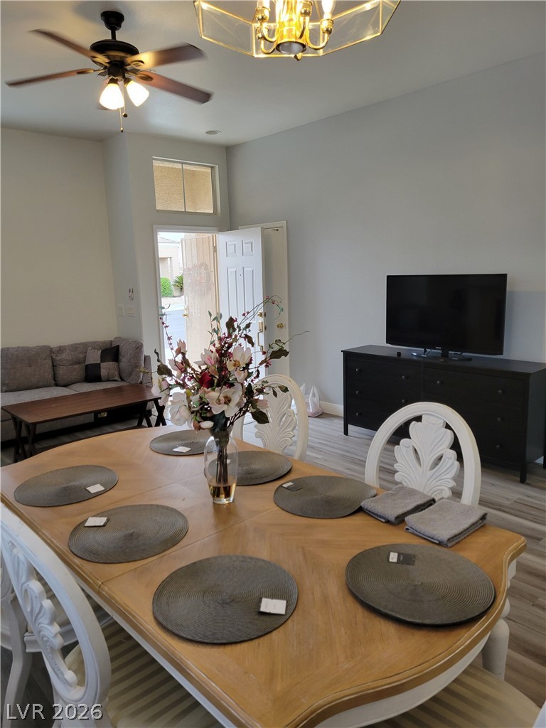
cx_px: 273
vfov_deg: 67.3
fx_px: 547
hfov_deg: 53.1
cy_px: 364
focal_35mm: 26
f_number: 1.8
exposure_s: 1/120
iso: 125
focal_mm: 5.4
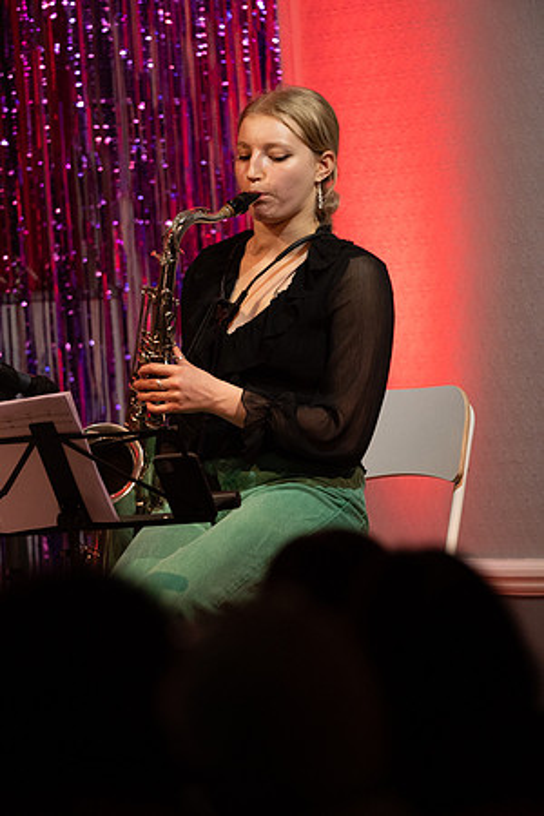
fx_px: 6799
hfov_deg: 4.6
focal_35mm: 300
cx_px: 272
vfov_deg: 6.9
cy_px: 408
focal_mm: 300
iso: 7200
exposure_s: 1/250
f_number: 4
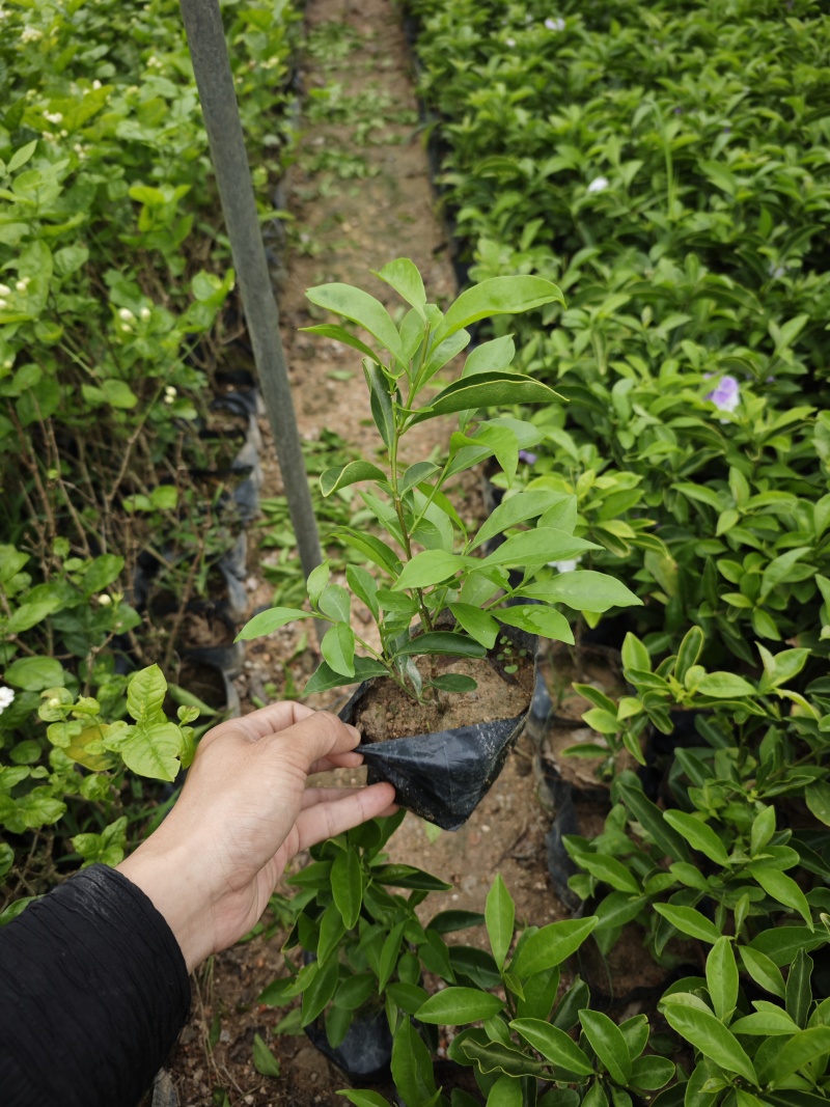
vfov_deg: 73.9
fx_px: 735
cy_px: 554
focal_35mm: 23
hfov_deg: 58.9
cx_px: 415
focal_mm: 6.55
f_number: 1.6
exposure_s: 1/208
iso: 50
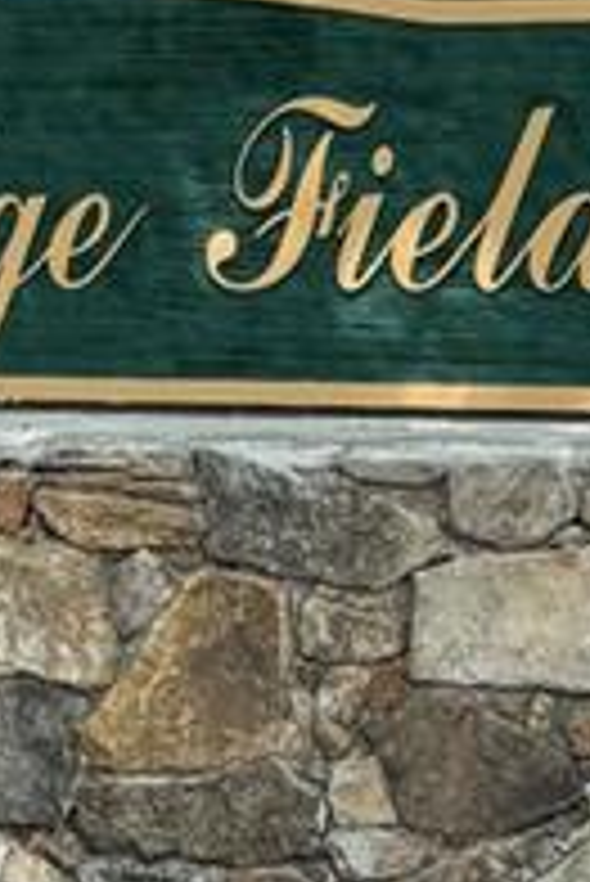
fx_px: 5202
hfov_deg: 6.4
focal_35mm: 212
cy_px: 288
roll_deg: +0.1
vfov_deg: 9.7
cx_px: -459
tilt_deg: -4.5
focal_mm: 5.96
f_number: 1.6
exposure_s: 1/550
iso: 50
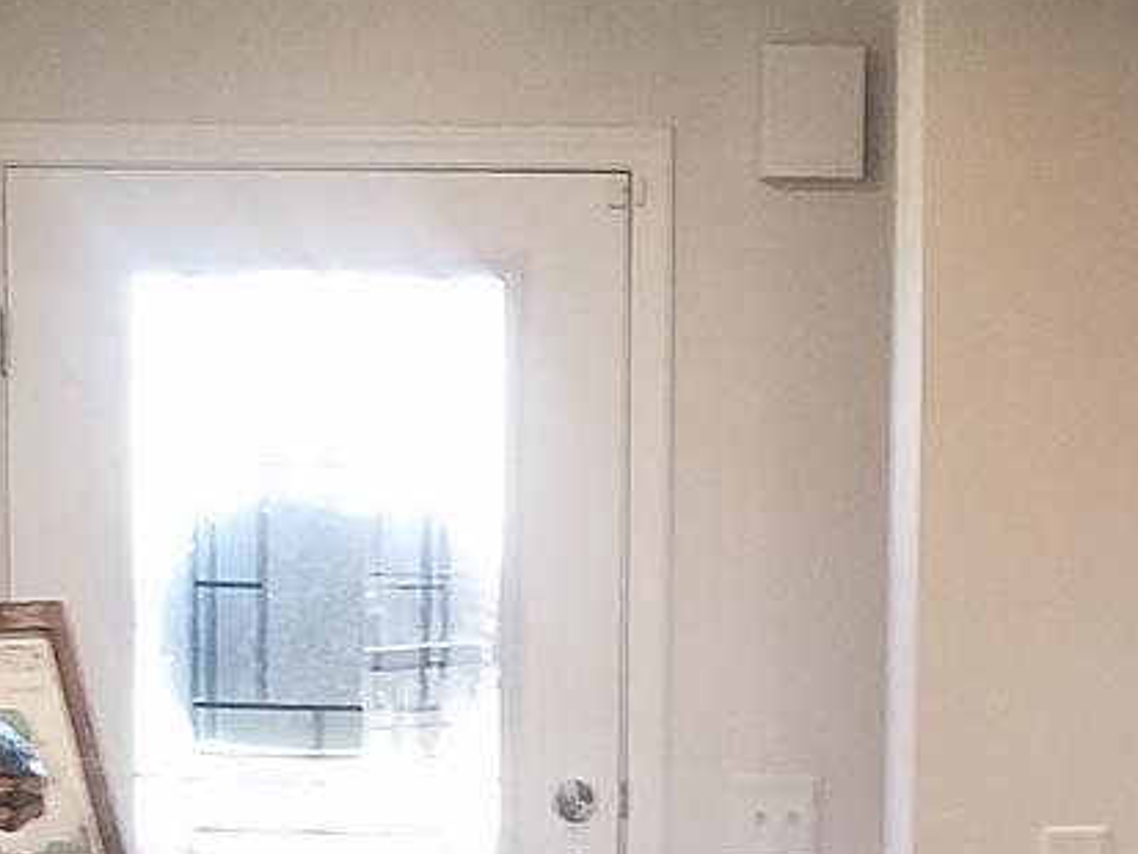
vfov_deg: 11.3
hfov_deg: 15.3
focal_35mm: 129
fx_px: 4242
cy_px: 1041
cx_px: 546
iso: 125
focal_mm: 4.2
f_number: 1.7
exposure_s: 1/60
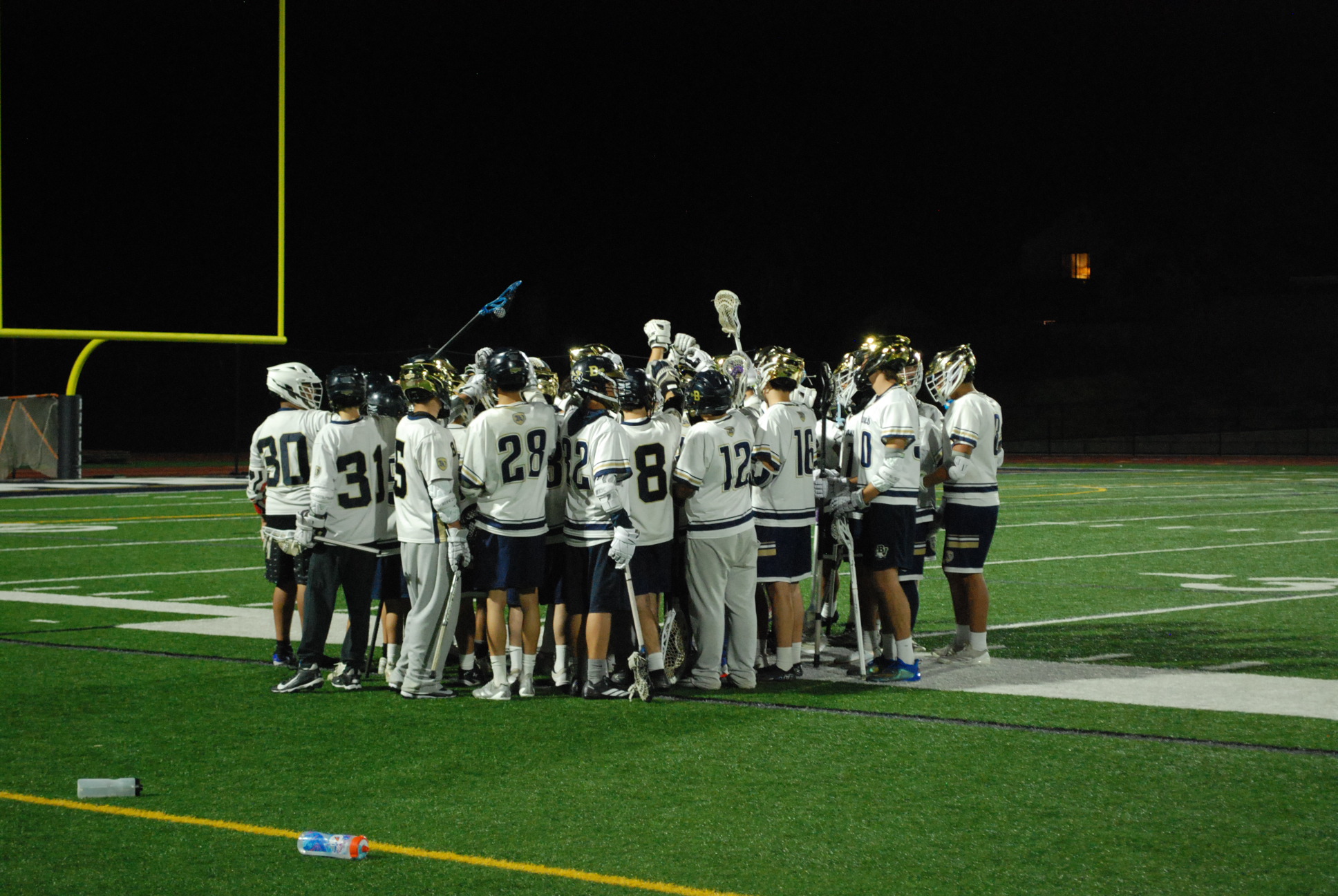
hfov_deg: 24.6
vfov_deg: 16.6
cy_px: 448
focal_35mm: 82
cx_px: 669
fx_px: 3070
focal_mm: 55
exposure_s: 1/50
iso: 1600
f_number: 5.6
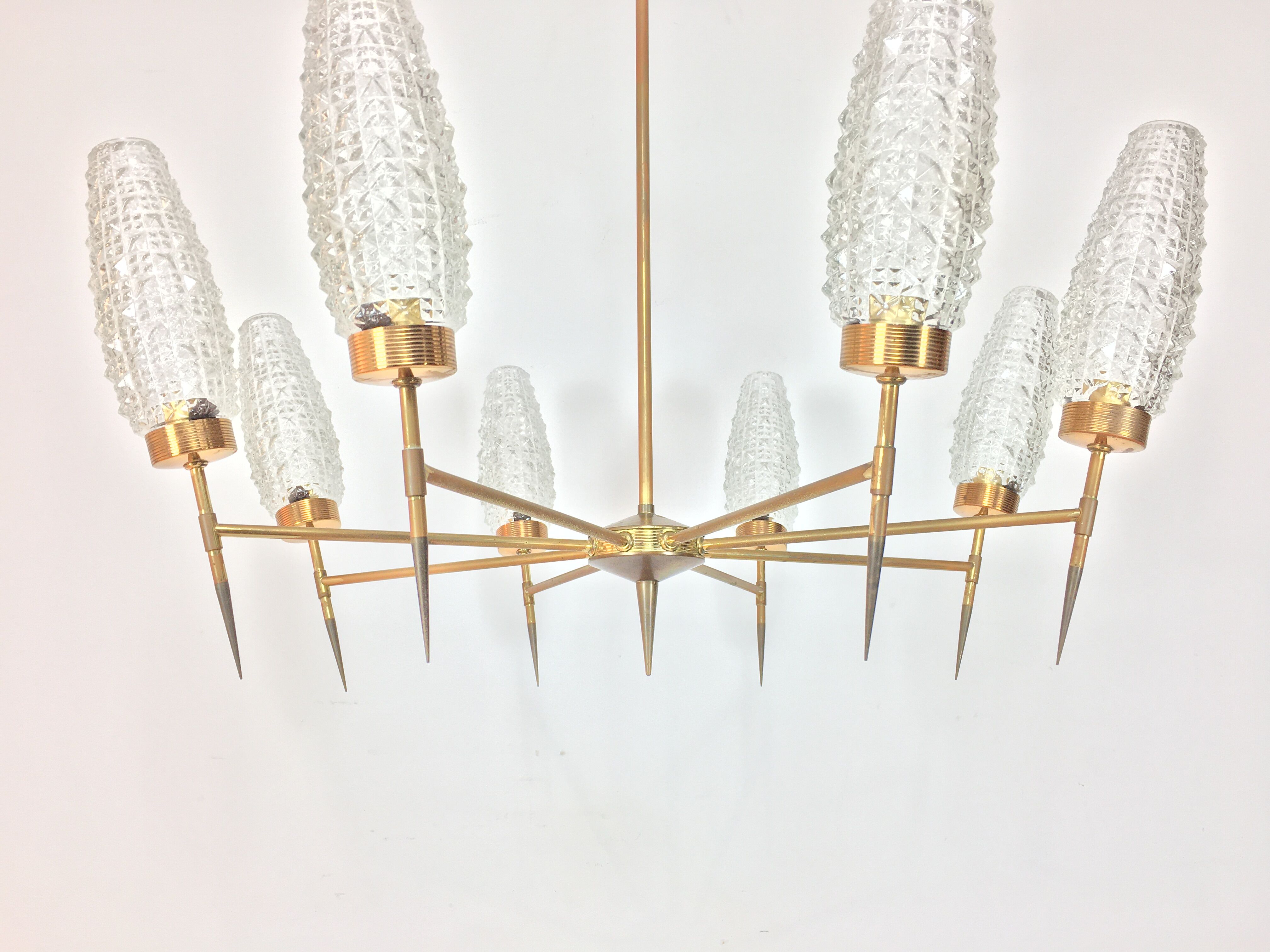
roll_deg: -0.6
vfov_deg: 48.2
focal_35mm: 29
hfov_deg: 61.7
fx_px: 1064
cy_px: 476
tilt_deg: +10.8
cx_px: 635
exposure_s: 1/33
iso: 25
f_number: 2.2
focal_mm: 4.15
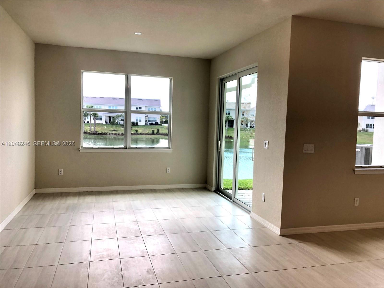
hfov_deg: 63.4
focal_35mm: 28
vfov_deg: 49.7
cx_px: 192
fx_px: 311
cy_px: 144
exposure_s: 1/201
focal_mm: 4
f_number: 1.8
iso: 20
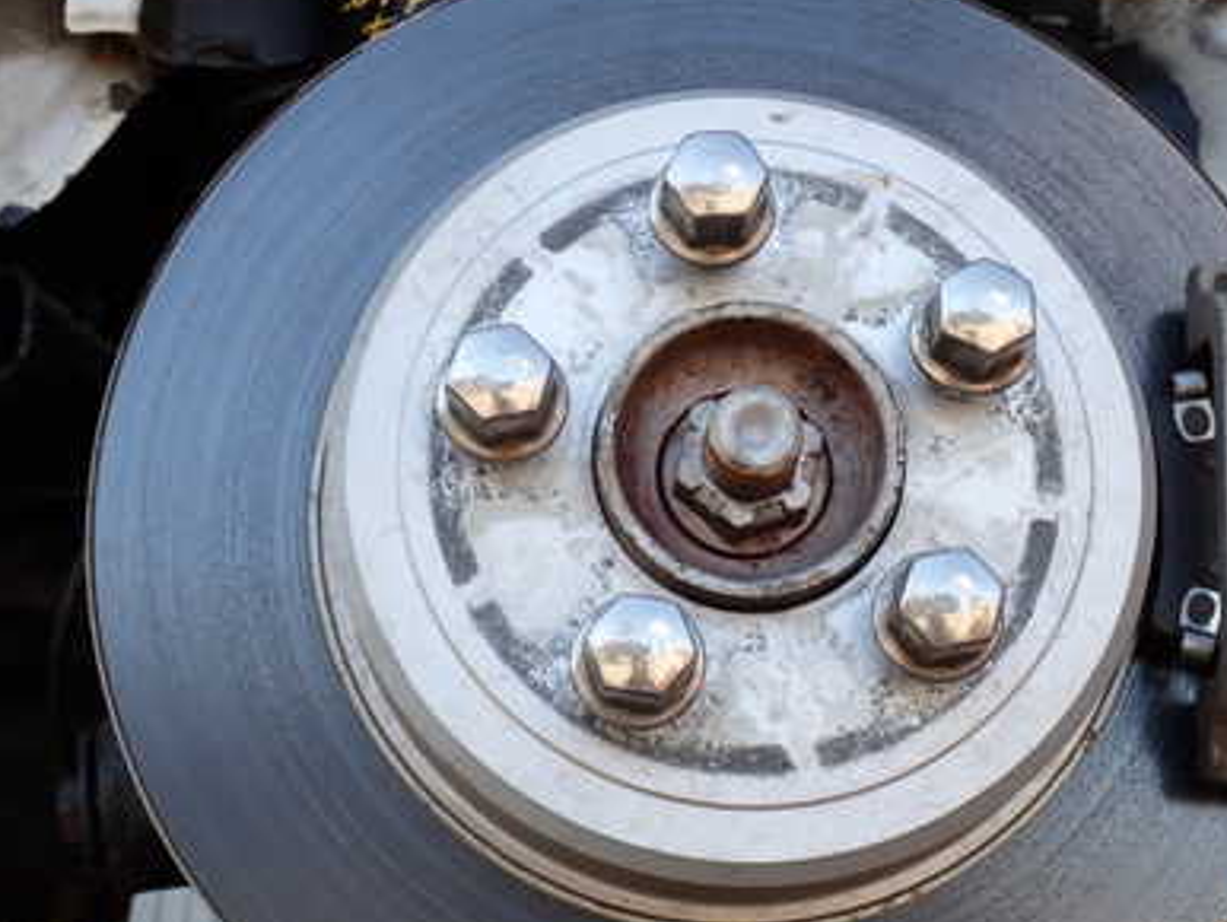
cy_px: 540
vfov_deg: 24.8
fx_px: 2093
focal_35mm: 59
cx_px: 744
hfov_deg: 32.6
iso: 100
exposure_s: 1/125
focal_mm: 6.83
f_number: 3.5
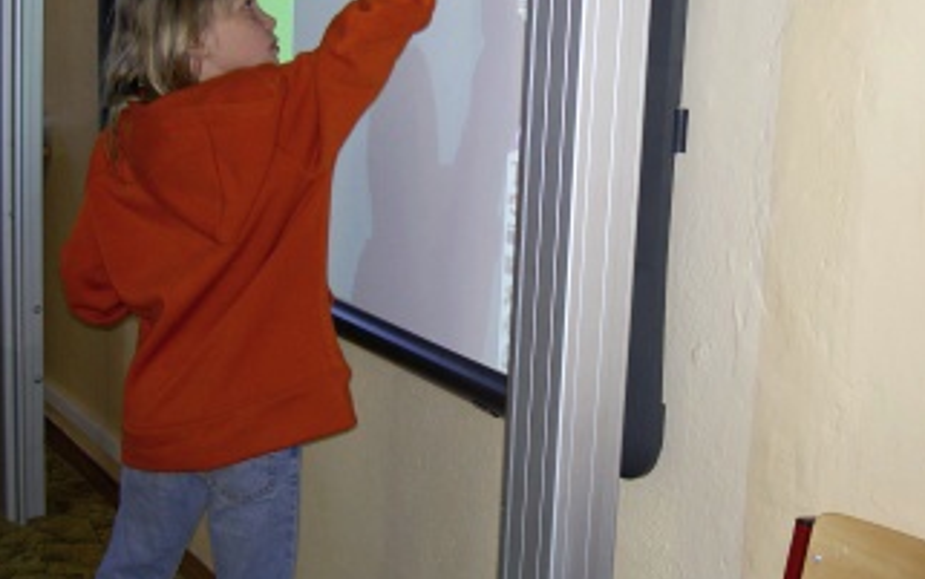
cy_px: 219
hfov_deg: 35.1
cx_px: 507
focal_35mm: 58
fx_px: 1463
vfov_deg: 22.3
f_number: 2.8
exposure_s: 1/60
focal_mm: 8
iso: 100
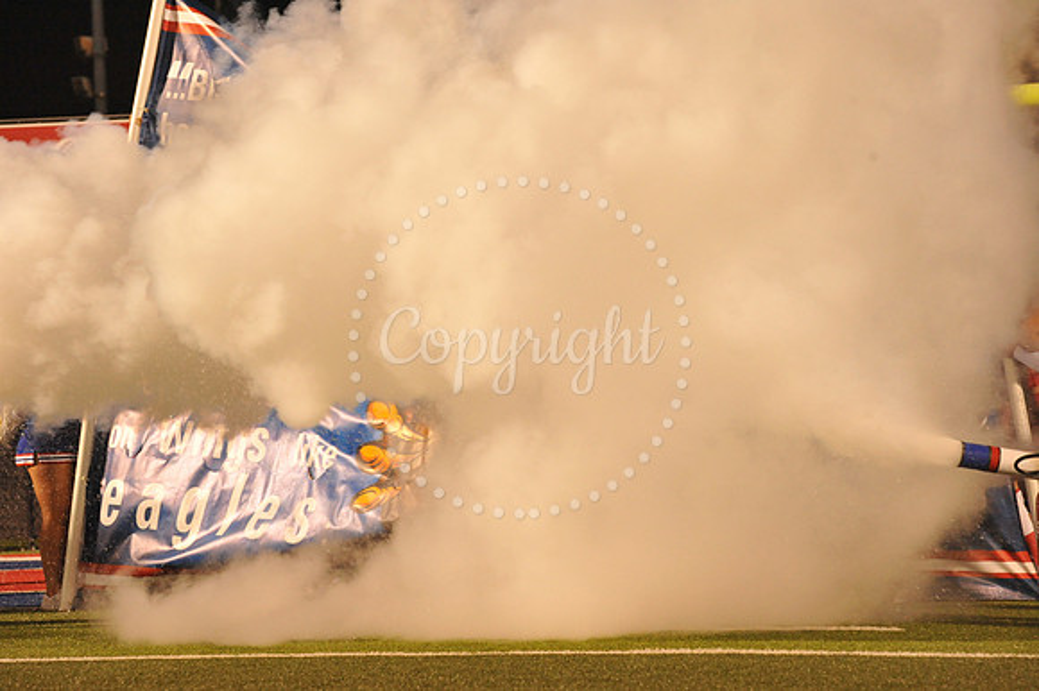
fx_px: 4471
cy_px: 346
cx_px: 520
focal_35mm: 155
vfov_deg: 8.8
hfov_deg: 13.3
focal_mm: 155
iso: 5000
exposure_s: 1/160
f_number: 7.1
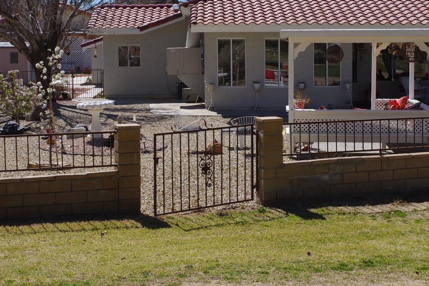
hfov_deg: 32.4
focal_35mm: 62
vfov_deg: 21.8
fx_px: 739
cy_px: 90
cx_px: 206
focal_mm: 26.25
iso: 100
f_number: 11
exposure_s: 1/125
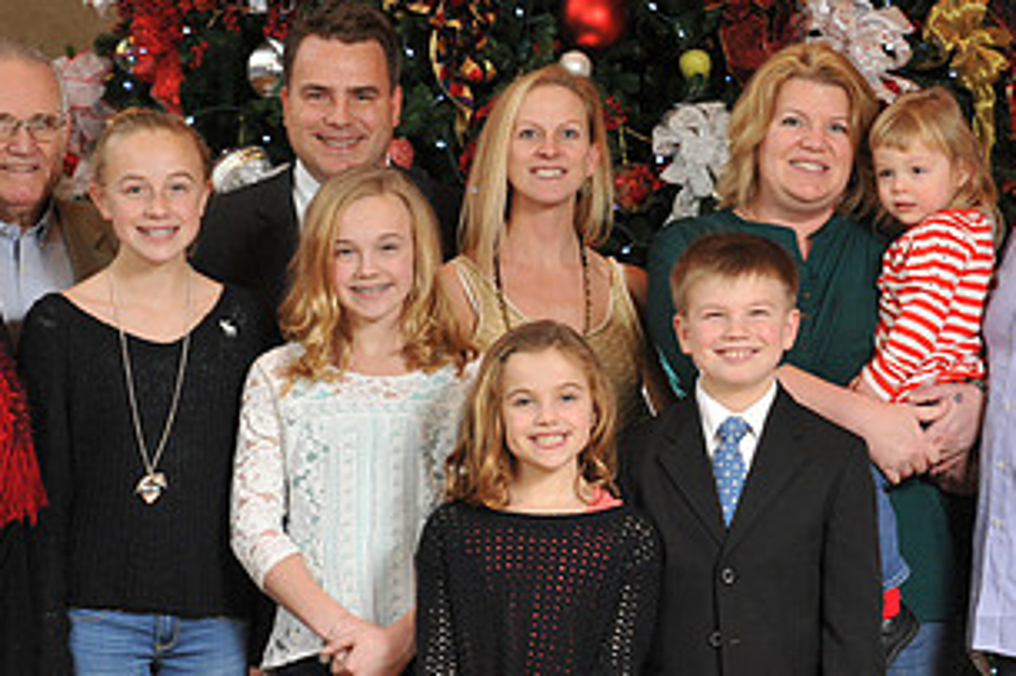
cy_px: 386
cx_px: 533
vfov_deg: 11.6
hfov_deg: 17.4
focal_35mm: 118
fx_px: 3328
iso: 1600
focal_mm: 62
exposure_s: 1/60
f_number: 8
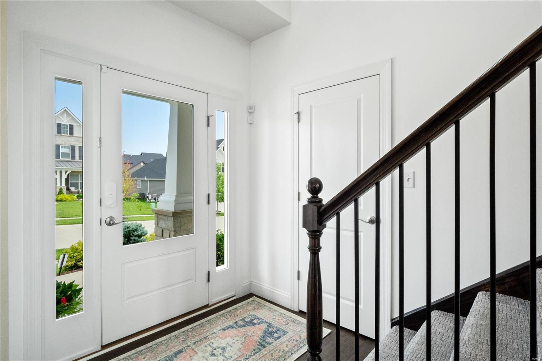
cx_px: 271
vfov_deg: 67.4
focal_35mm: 18
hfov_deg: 90.0
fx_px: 271
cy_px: 180
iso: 400
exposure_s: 1/50
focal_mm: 9
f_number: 8
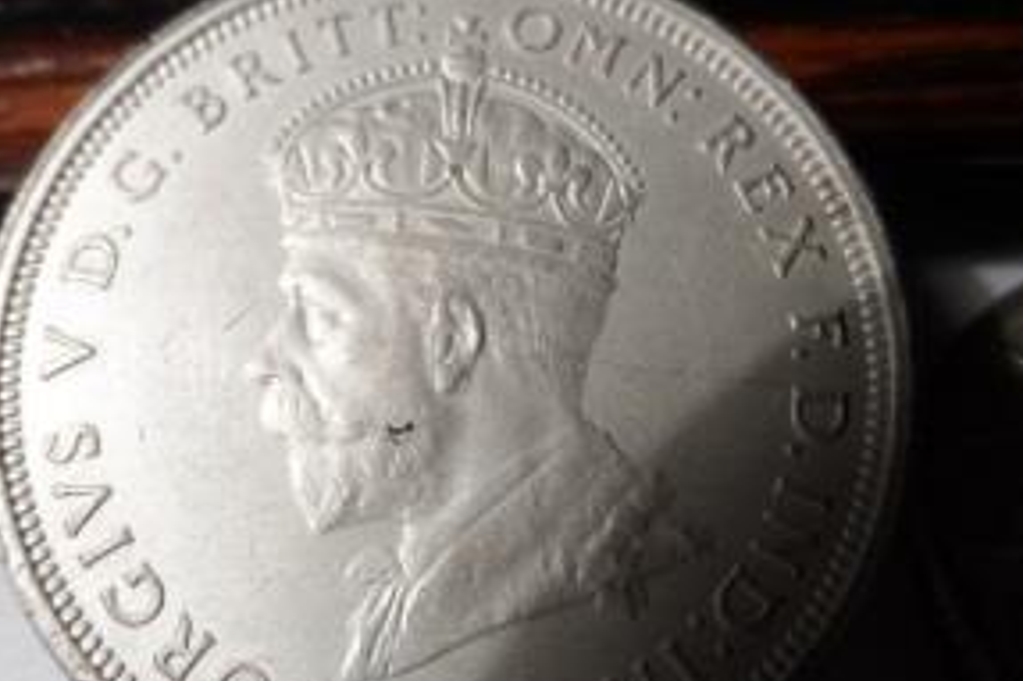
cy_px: 364
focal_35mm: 39
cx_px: 449
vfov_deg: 34.2
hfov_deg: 49.5
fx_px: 1108
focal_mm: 4
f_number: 3.2
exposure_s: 1/45
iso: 80
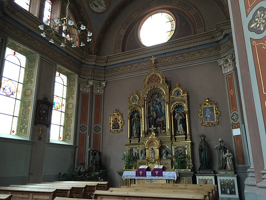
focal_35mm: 29
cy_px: 100
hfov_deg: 61.7
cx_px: 133
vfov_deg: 48.2
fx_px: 223
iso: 80
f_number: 2.2
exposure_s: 1/15
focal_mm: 4.15
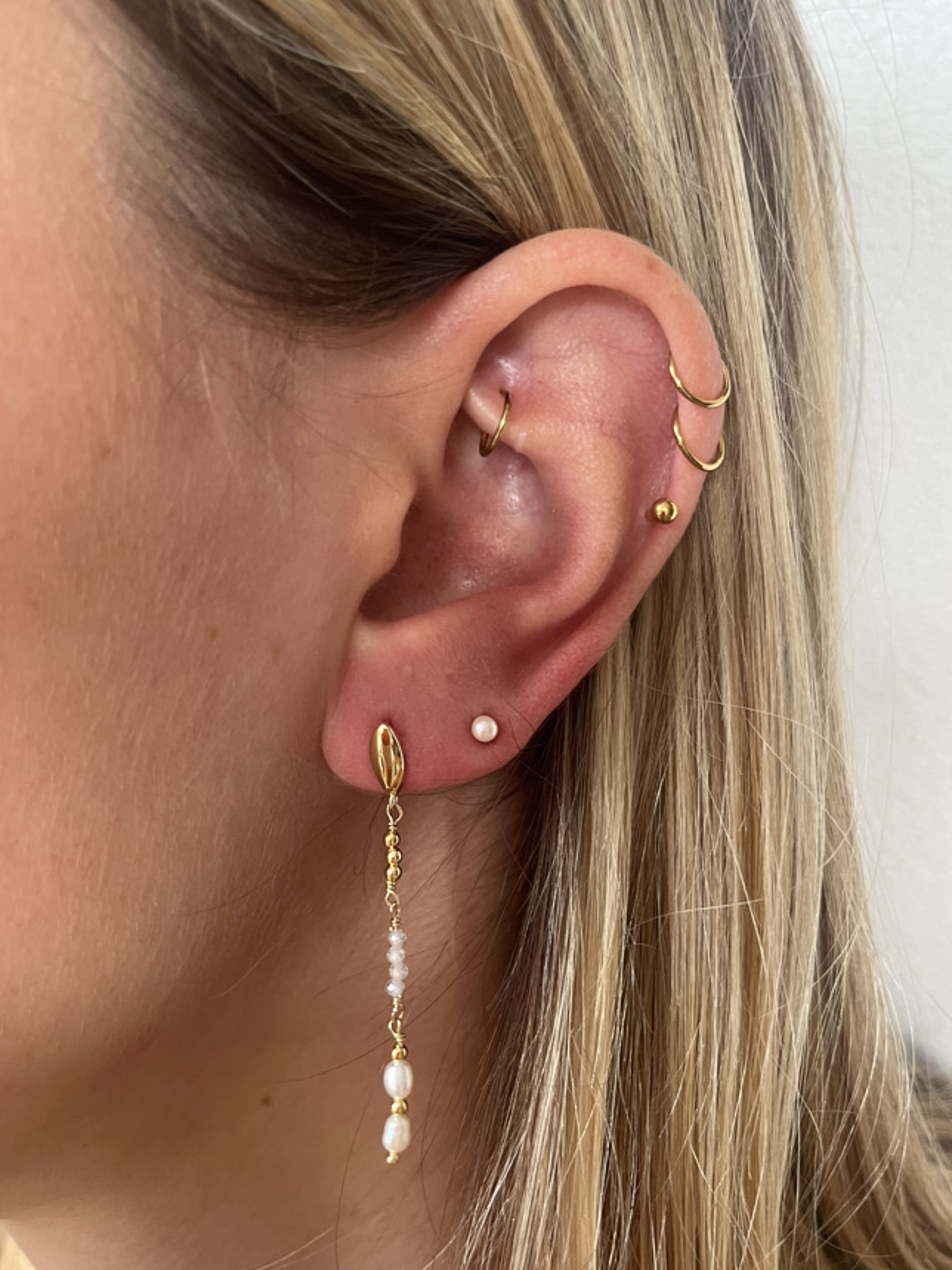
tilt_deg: -2.6
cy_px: 682
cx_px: 472
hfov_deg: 45.4
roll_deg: +5.3
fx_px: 1137
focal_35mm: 31
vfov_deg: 58.3
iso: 125
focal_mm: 5.1
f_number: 1.6
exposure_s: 1/84
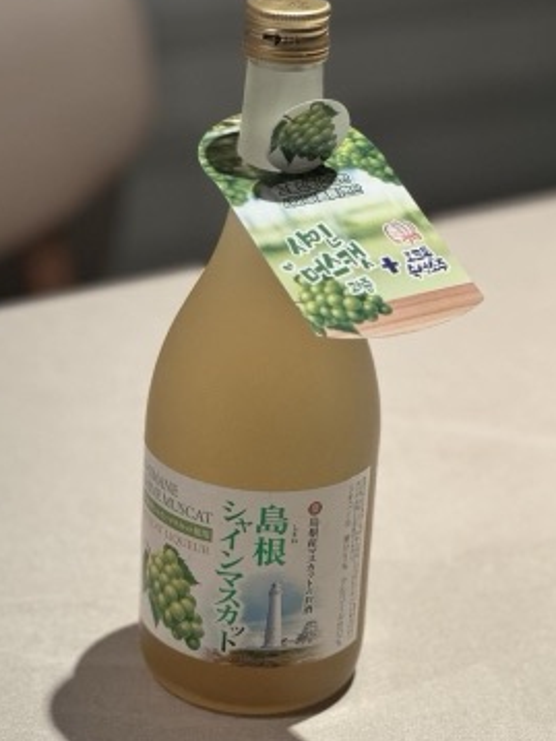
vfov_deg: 19.1
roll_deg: -3.6
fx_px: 2207
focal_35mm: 103
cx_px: 244
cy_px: 365
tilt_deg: -23.1
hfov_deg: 14.4
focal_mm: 9
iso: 500
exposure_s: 1/60
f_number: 2.8
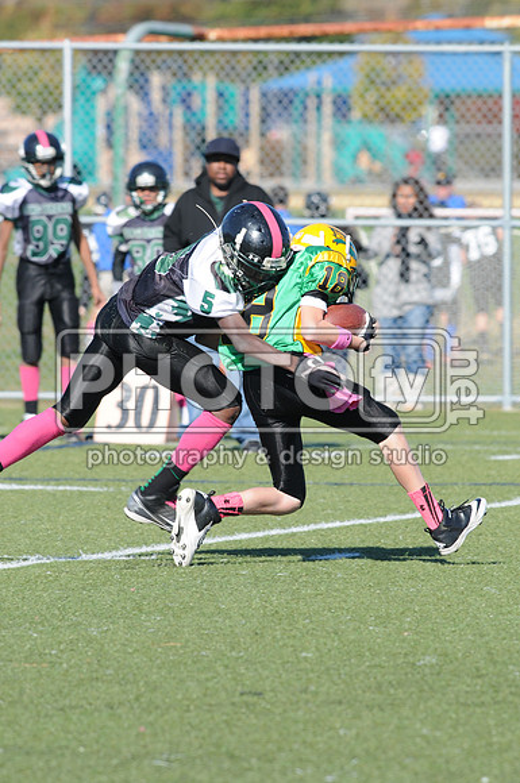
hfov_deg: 3.0
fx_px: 9778
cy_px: 392
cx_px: 260
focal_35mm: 450
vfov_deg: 4.6
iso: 200
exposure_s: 1/500
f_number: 7.1
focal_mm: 300
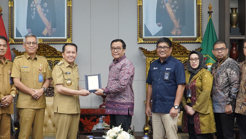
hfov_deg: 28.9
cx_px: 96
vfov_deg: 16.5
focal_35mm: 73
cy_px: 93
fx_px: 476
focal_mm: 33
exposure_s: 1/160
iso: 2500
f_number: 5
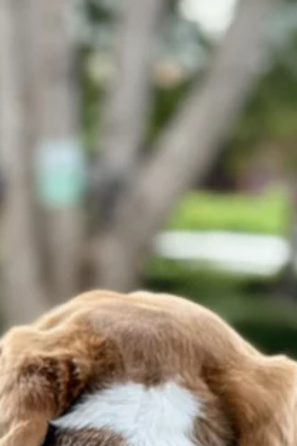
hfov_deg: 7.1
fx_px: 2366
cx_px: -165
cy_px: 598
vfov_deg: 10.5
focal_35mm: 191
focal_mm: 6.86
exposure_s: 1/292
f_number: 1.78
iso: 80
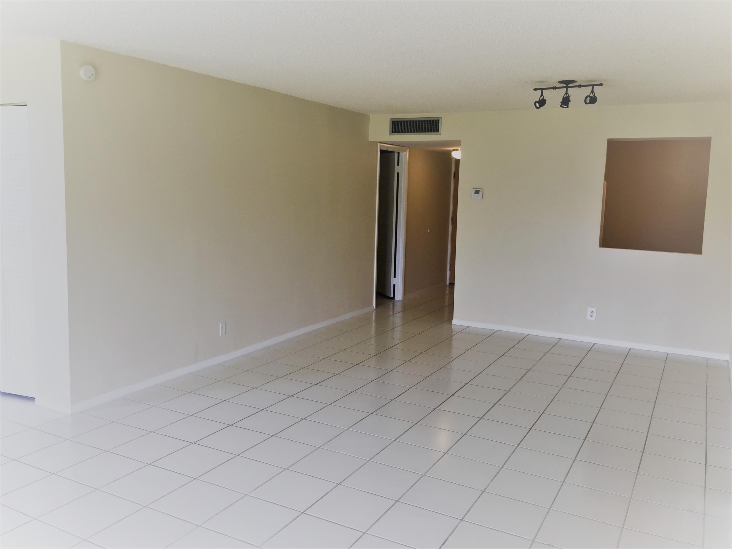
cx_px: 366
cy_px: 274
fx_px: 613
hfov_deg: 61.7
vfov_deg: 48.2
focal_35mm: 29
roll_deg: -2.0
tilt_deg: -5.9
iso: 40
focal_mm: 4.15
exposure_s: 1/60
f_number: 2.2
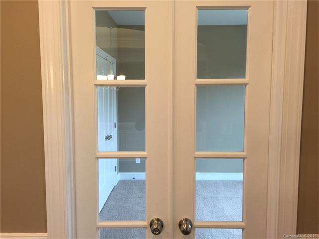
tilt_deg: -4.4
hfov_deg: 61.7
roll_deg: -1.0
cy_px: 120
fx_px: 267
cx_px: 160
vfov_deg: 48.2
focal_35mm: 29
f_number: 2.2
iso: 50
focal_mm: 4.15
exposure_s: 1/30
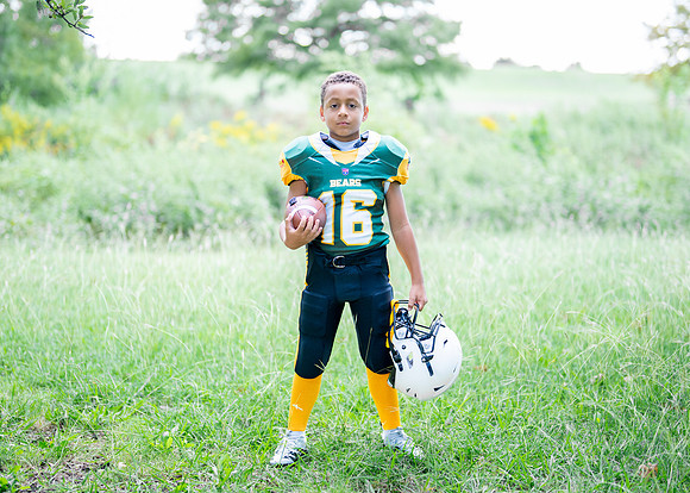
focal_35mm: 60
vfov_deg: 23.6
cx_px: 349
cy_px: 228
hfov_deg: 32.6
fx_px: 1179
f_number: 1.2
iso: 320
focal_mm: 50
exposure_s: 1/1000
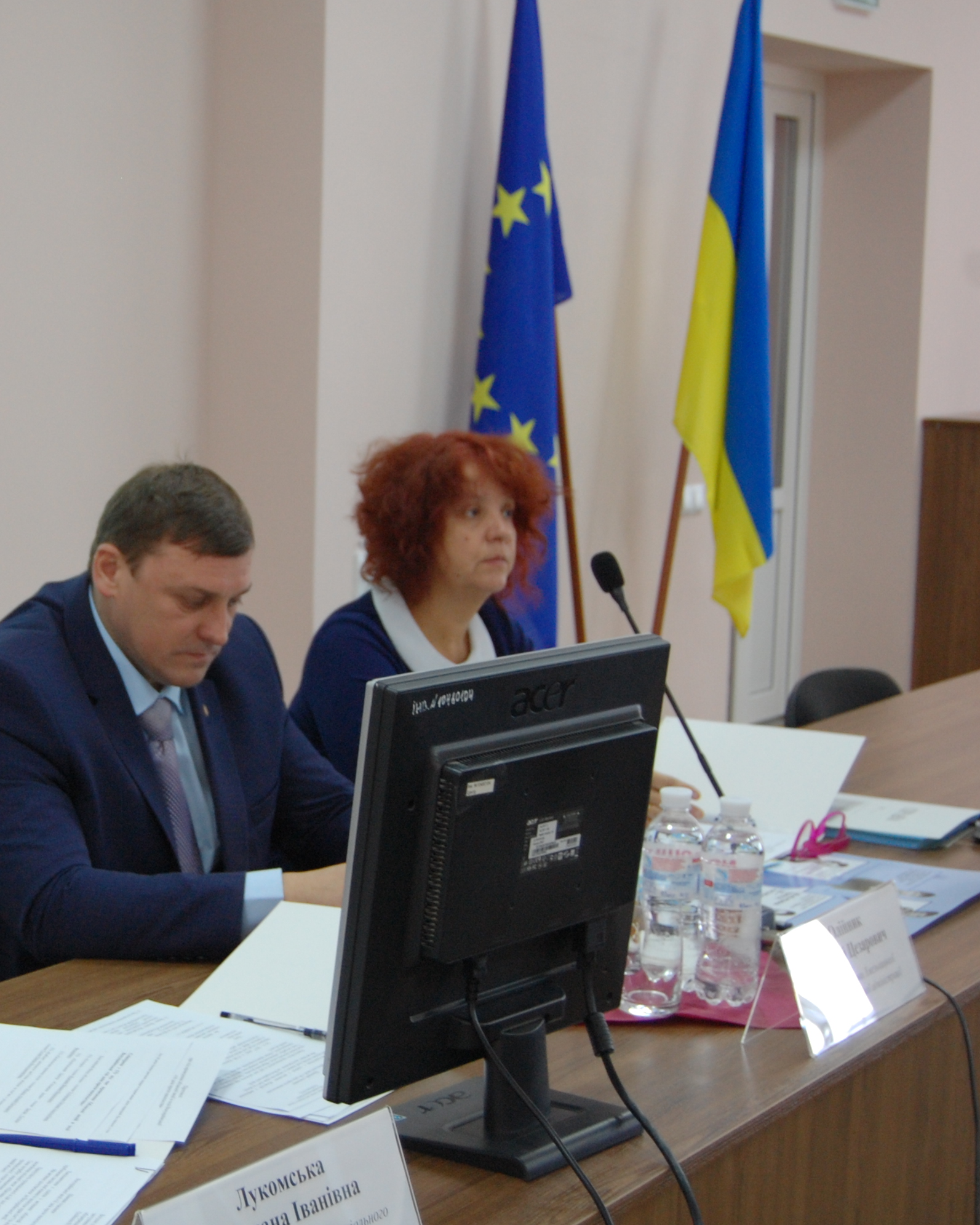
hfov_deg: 21.9
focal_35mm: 68
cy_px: 613
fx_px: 2465
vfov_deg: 27.9
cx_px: 79
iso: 800
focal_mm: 32
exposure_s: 1/50
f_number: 4.5
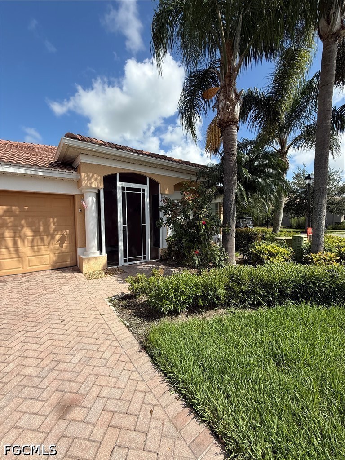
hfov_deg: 85.7
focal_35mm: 14
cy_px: 230
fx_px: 186
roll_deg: +0.0
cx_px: 172
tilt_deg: -1.7
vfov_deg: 102.1
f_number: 2.2
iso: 64
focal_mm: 2.22
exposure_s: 1/1399
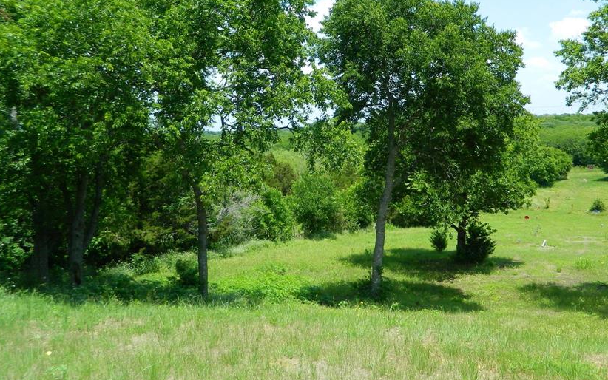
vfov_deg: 38.3
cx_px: 324
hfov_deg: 58.1
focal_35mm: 33
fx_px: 547
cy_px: 163
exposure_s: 1/640
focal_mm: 4.5
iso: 80
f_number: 3.1
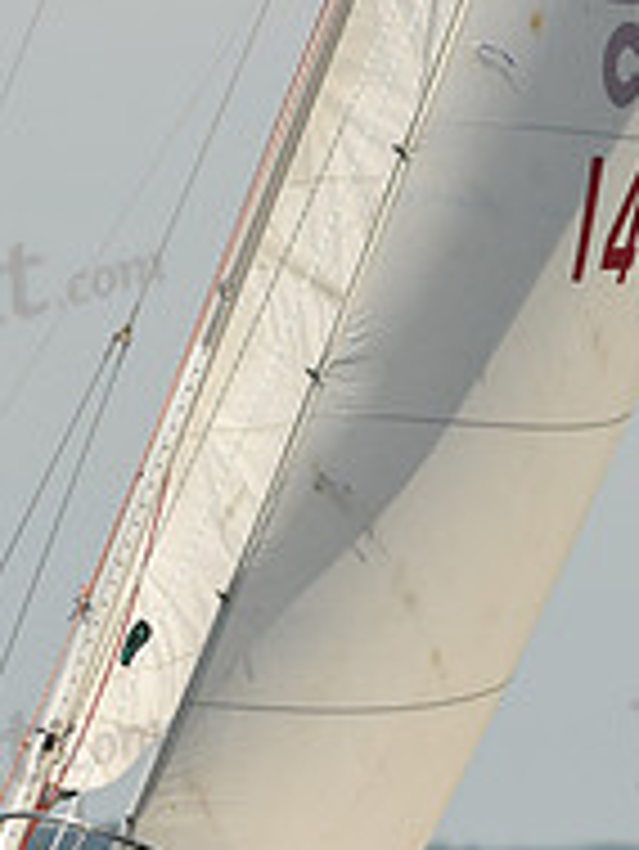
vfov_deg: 1.7
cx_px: 400
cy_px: 501
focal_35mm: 1182
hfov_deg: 1.3
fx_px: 29060
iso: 250
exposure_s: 1/1000
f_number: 6.3
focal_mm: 400
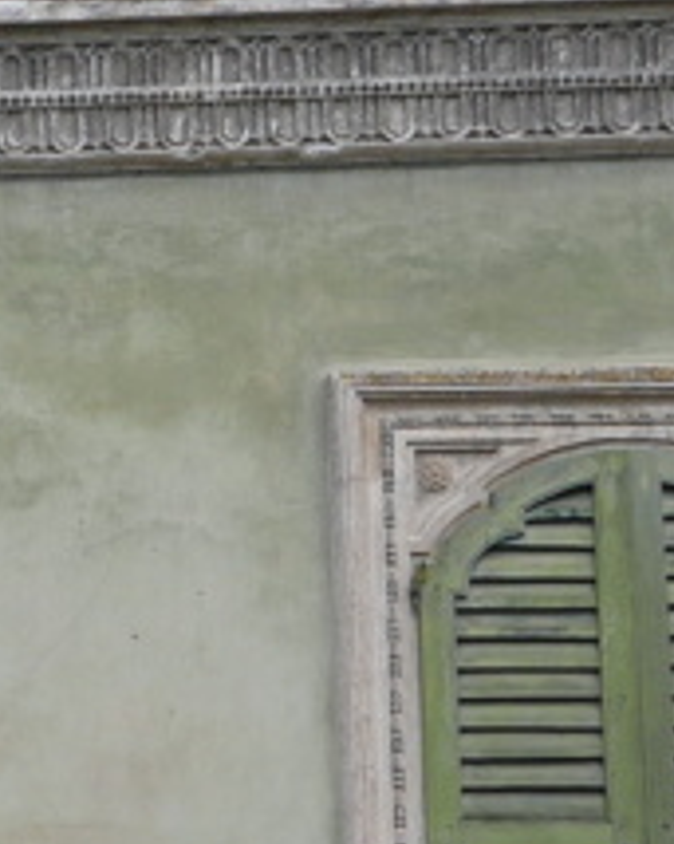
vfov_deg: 15.3
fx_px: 3144
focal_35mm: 126
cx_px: -640
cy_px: 426
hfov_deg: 11.2
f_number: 5
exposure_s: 1/125
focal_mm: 10.9
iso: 200
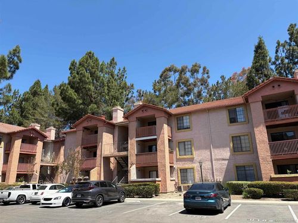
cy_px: 112
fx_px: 224
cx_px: 149
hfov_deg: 67.3
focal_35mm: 26
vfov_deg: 53.1
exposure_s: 1/2364
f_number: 1.6
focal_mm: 5.96
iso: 64
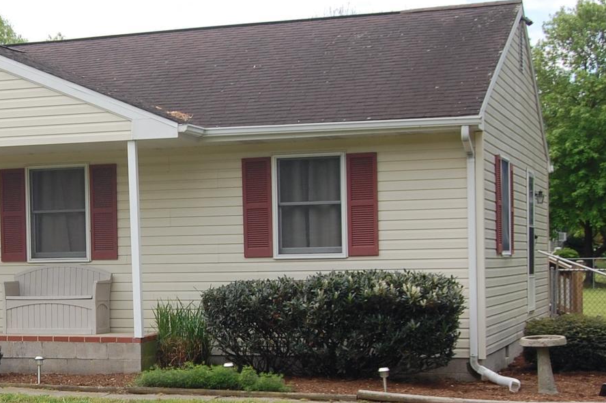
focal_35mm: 83
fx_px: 1396
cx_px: -3
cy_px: 305
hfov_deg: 23.4
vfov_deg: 16.3
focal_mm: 24
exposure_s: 1/250
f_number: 8
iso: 200
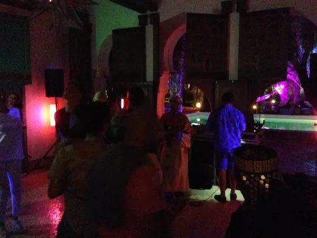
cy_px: 119
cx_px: 158
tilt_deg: -5.6
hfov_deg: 55.4
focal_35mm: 33
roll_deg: -0.2
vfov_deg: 42.9
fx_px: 302
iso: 3200
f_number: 2.4
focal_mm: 4.12
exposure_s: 1/15
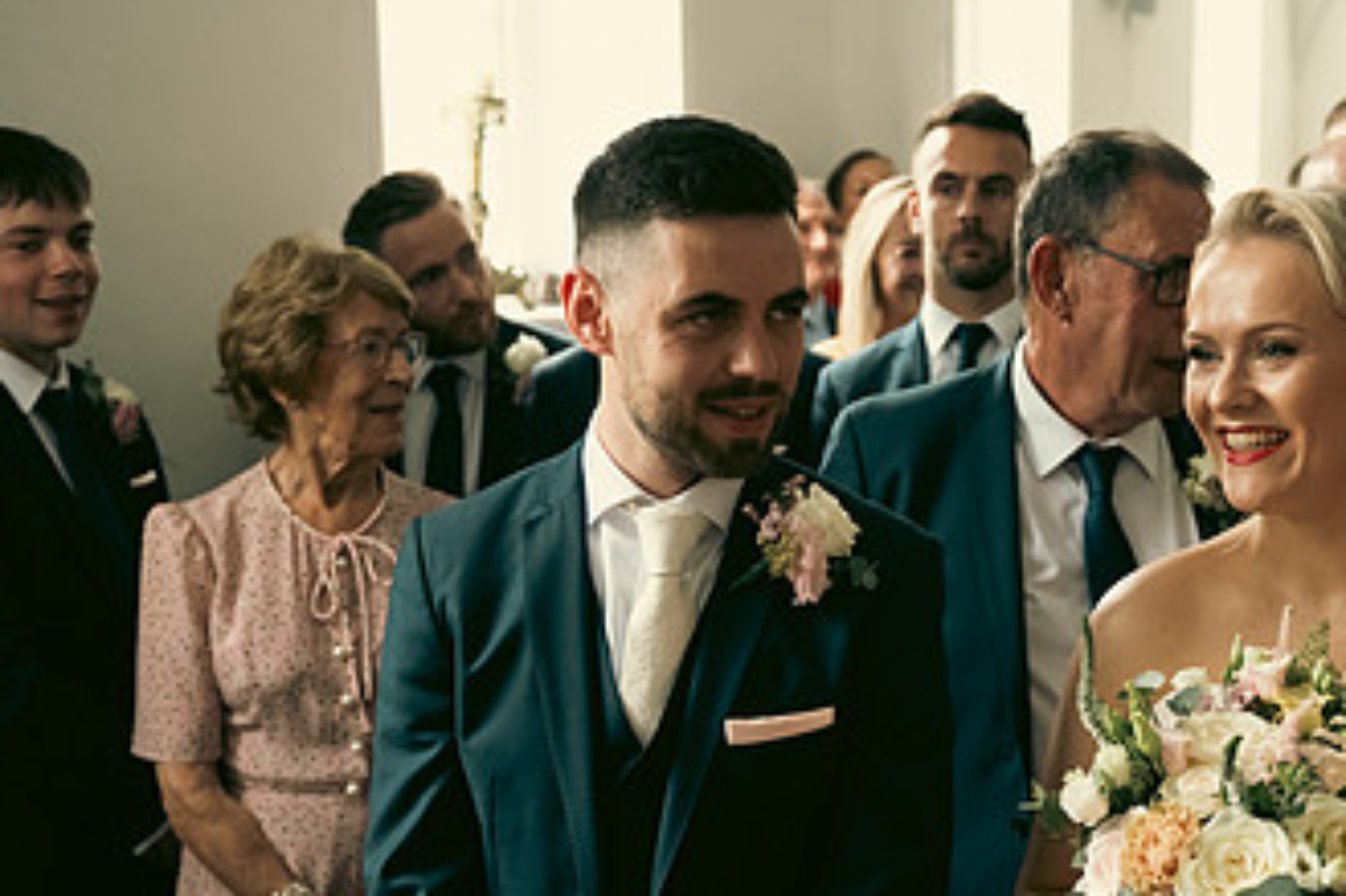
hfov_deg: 33.0
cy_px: 665
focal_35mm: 60
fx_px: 2242
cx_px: 933
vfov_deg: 22.4
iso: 800
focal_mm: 34
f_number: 3.5
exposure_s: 1/160
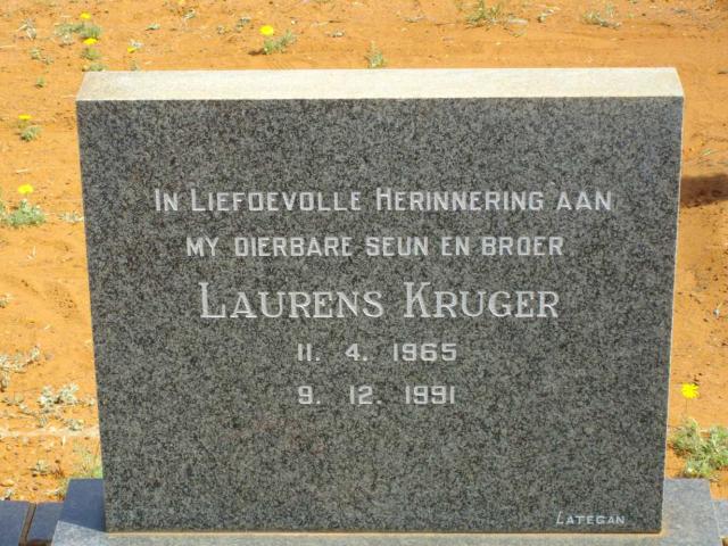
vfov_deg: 13.7
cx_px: 364
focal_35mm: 108
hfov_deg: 18.2
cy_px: 273
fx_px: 2271
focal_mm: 18
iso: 160
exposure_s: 1/400
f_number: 4.8
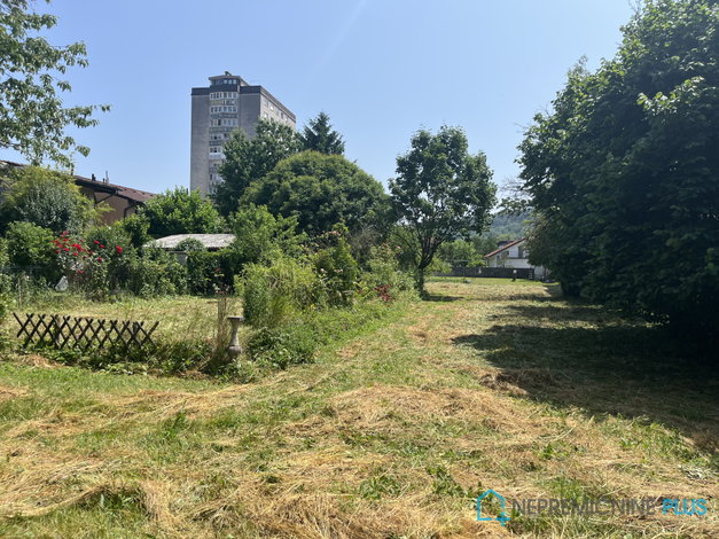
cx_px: 360
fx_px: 540
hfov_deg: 67.3
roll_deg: -1.0
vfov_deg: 53.0
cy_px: 270
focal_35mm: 26
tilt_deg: -0.3
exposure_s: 1/2825
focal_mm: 5.1
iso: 50
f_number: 1.6
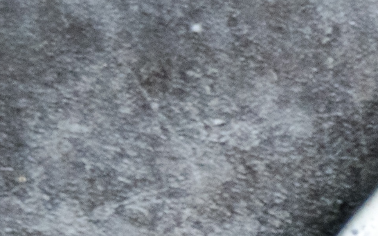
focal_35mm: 304
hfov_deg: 6.5
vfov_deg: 4.2
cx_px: 987
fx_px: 3131
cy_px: 674
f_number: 4.2
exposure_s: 1/50
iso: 400
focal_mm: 32
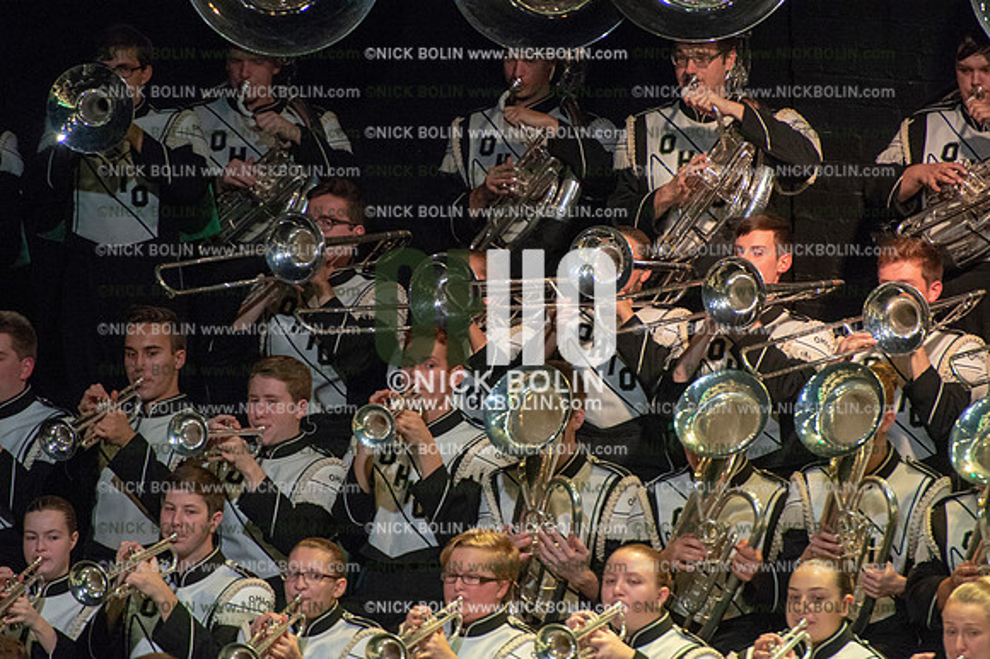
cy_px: 330
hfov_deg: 5.2
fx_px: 10993
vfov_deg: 3.4
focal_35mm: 400
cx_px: 495
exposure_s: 1/320
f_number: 5.6
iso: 8000
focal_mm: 400
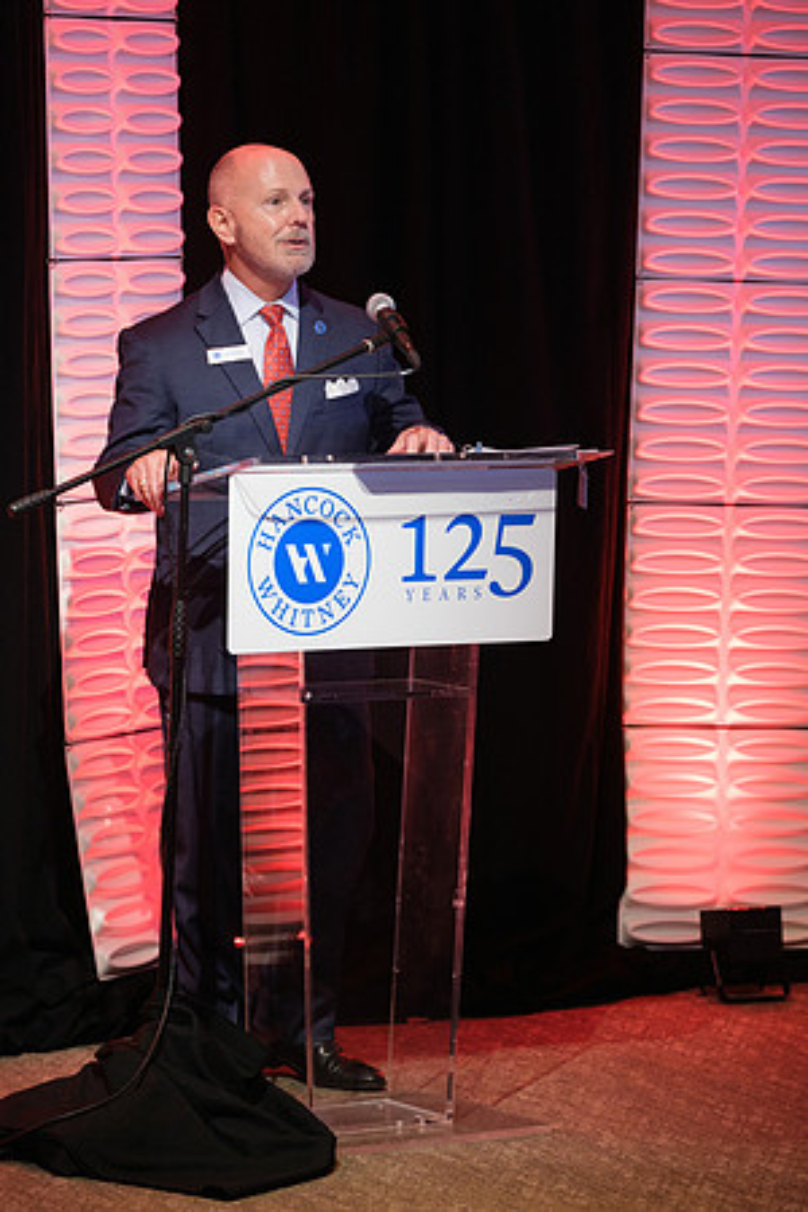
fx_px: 4949
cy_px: 606
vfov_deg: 14.0
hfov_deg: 9.3
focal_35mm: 147
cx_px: 404
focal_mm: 98.2
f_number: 2.8
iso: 1600
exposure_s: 1/125
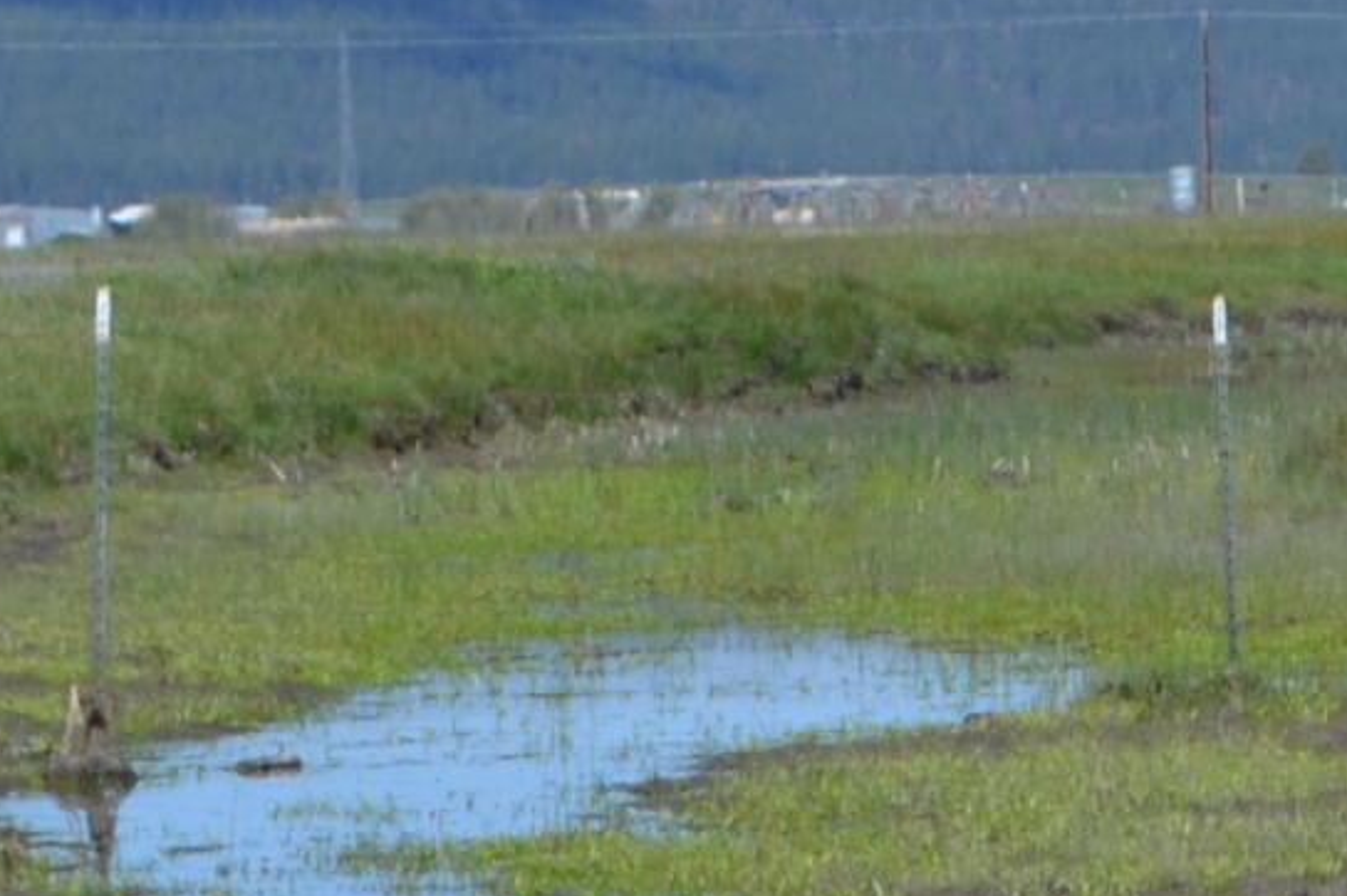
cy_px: 356
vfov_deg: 4.6
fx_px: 11143
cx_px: 1496
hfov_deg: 6.9
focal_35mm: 298
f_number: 8
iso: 100
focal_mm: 36
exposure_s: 1/250
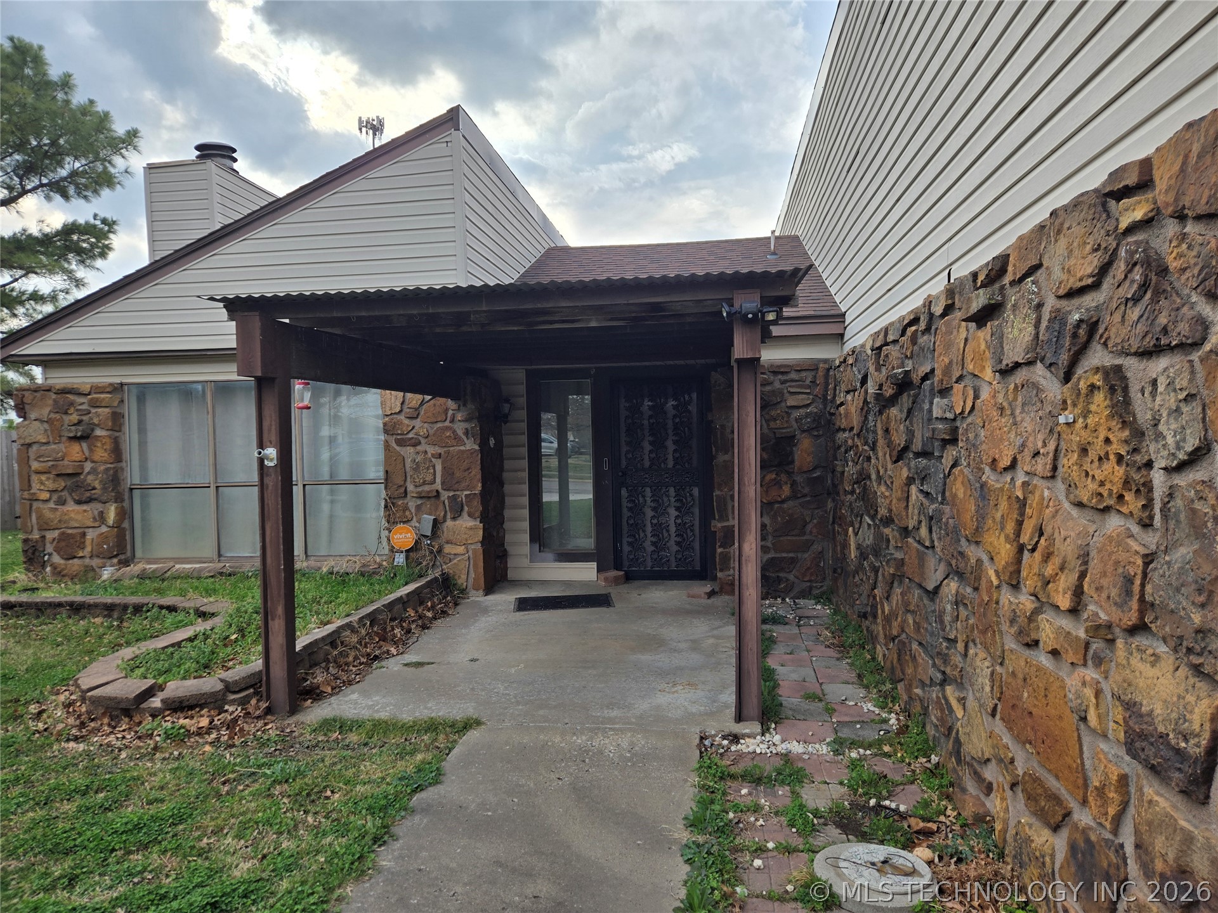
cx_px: 609
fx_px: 809
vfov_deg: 58.9
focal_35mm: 23
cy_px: 456
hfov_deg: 73.9
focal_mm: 5.4
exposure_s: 1/1202
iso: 25
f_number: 1.8
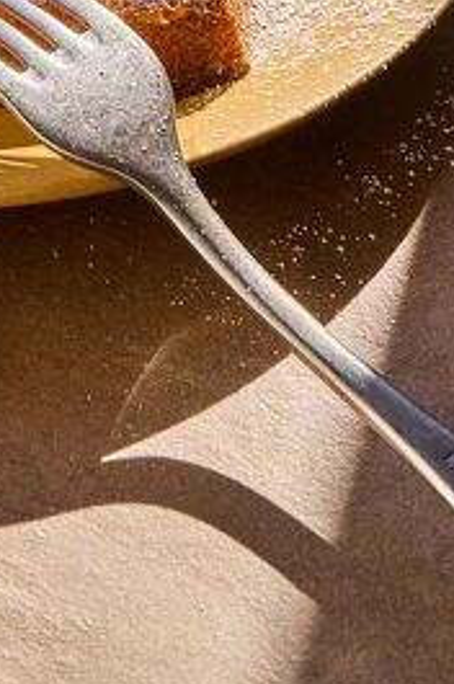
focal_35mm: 151
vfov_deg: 13.2
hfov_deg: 9.0
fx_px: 2864
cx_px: -74
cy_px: -168
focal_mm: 50
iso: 500
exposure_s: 1/160
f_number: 13
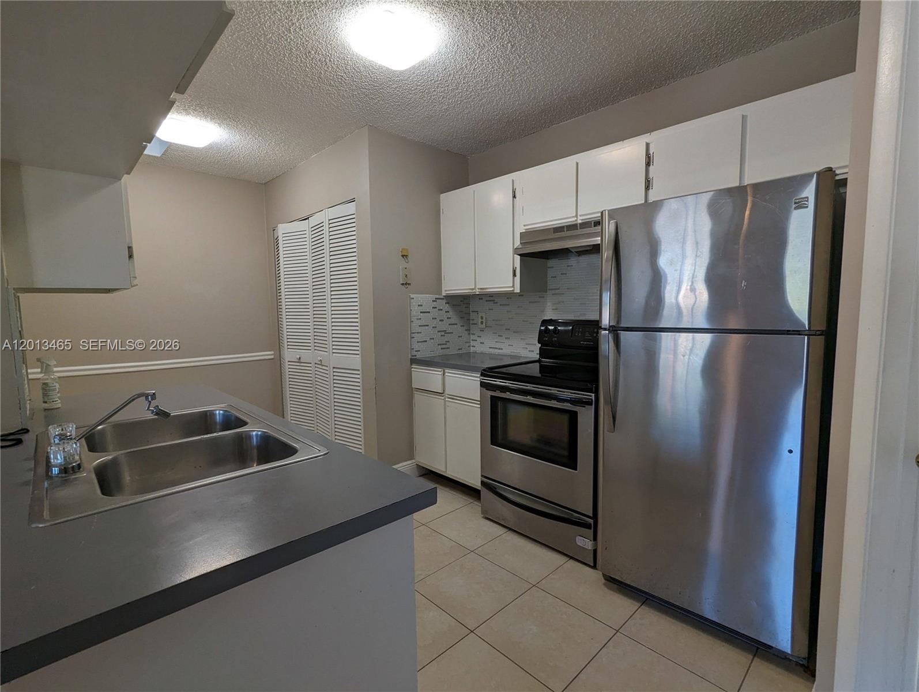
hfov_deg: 94.4
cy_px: 346
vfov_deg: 78.2
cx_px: 460
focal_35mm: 16
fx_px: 425
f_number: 2.2
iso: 47
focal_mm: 2.35
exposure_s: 1/30
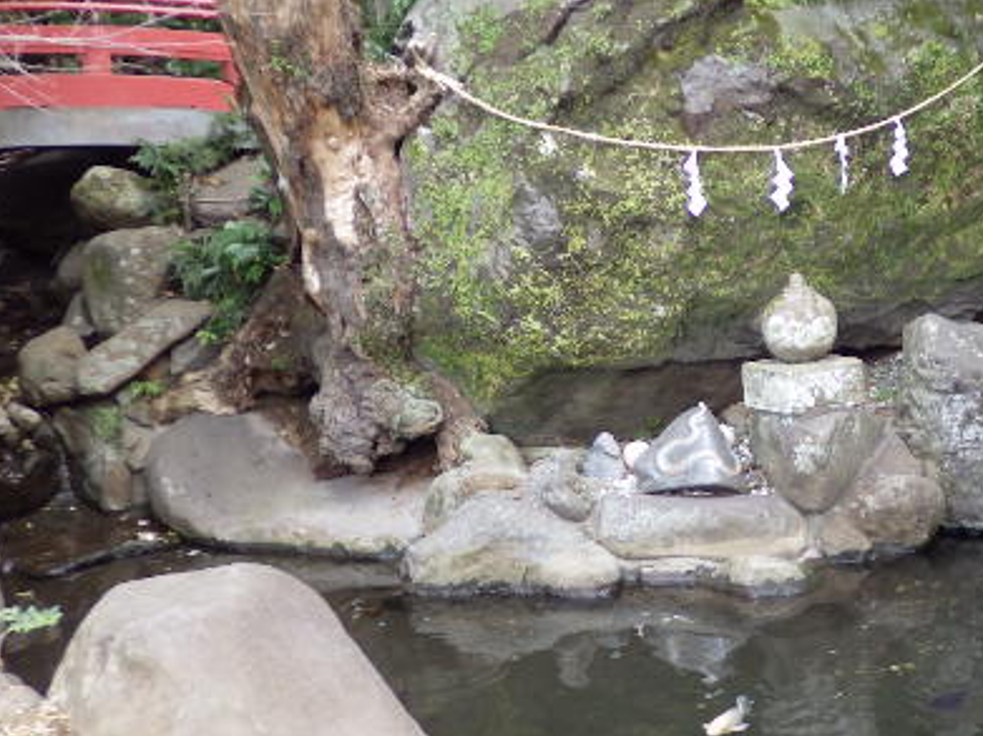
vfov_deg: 24.8
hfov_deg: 31.8
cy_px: 296
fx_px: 1675
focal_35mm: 59
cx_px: 794
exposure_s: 1/50
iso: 125
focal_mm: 6.4
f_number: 2.6
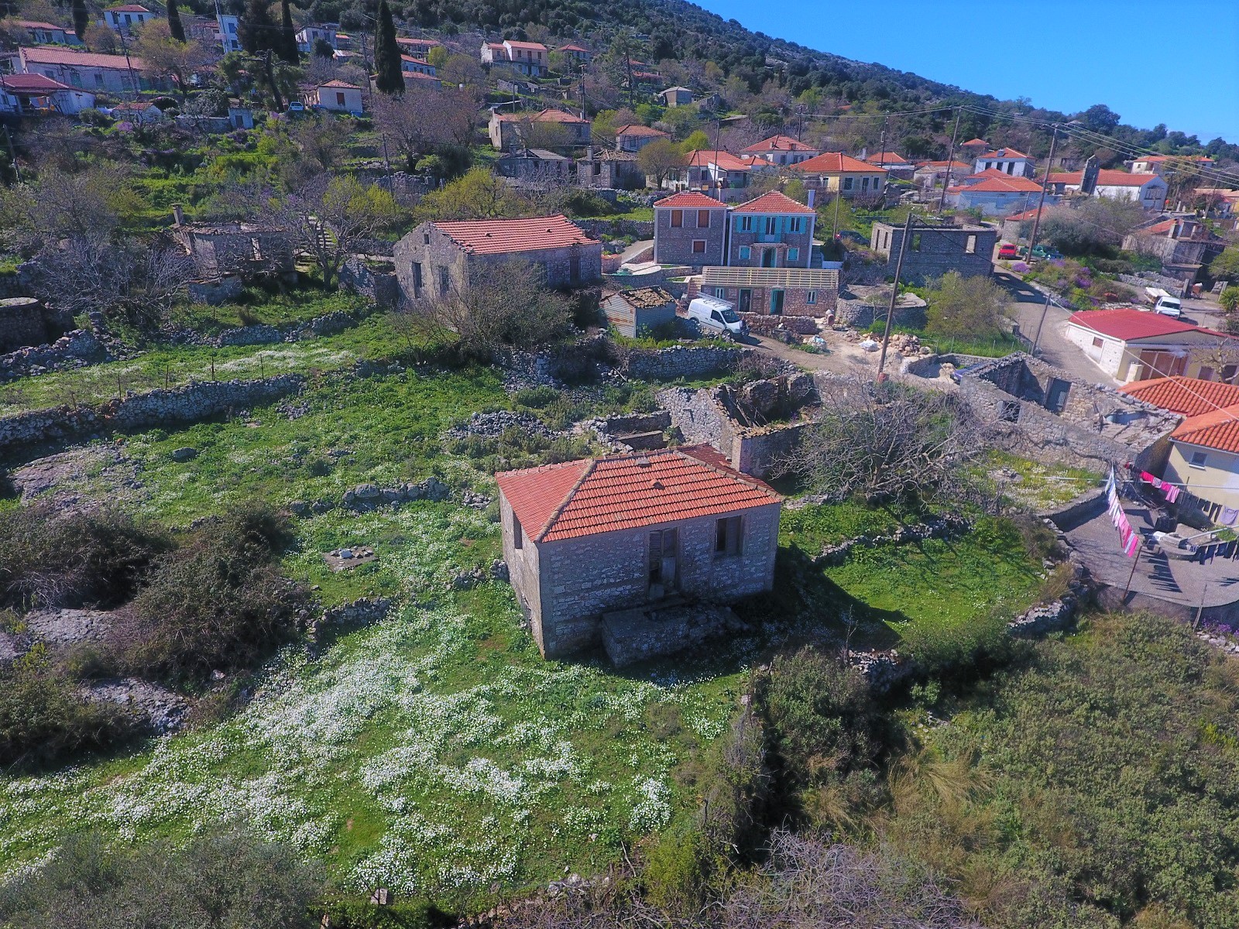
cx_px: 620
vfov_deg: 66.0
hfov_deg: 81.7
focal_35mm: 20
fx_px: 716
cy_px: 464
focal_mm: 3.61
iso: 100
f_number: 2.8
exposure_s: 1/1053
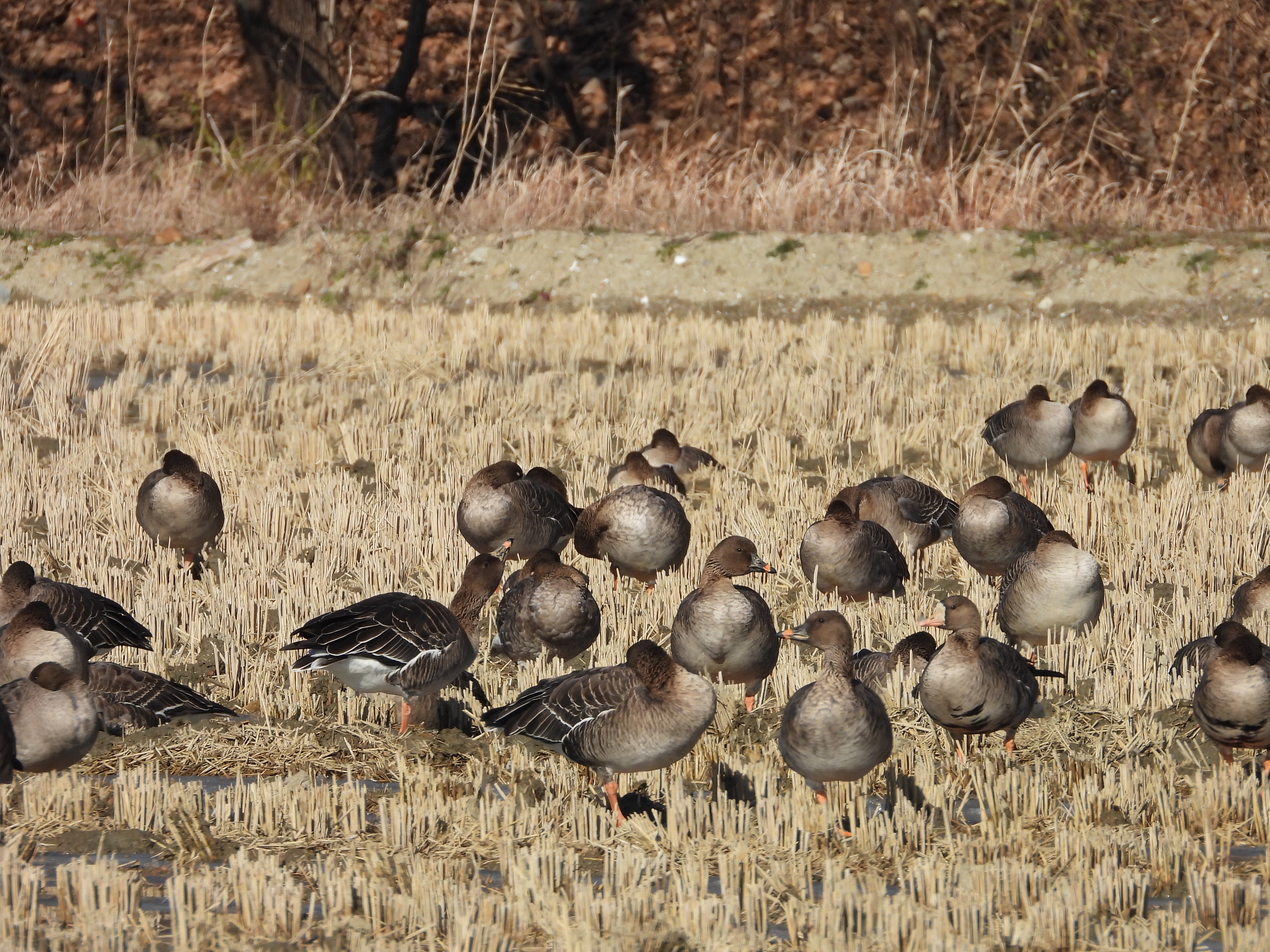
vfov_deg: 1.9
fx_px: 29351
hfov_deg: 2.5
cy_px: 476
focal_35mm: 800
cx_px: 635
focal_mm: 144
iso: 100
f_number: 5.6
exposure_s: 1/800
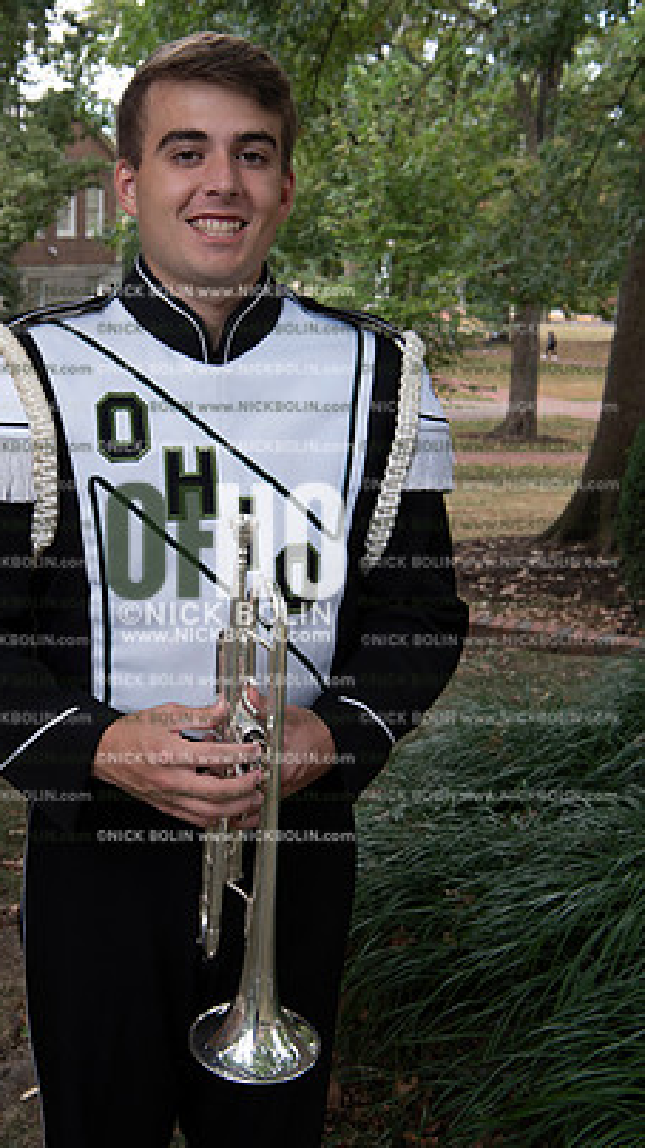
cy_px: 563
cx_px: 224
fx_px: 1491
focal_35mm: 49
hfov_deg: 24.3
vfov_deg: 42.1
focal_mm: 42
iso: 500
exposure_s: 1/100
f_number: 8
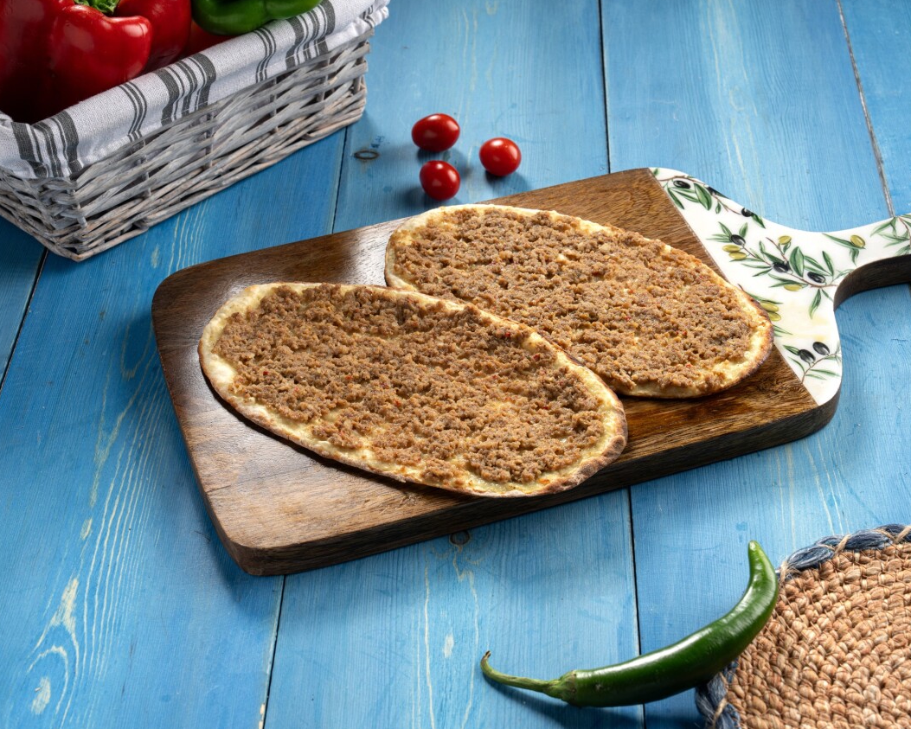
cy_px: 363
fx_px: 1753
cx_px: 480
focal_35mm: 65
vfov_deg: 23.5
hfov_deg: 29.1
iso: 200
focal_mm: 57
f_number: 13
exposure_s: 1/100
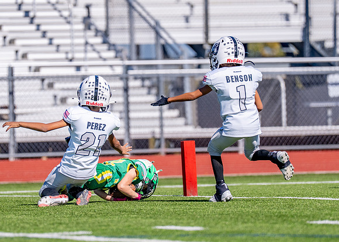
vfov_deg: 3.3
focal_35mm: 431
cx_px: 155
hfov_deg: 4.7
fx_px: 4147
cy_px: 94
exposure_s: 1/8000
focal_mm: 200
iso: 250
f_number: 2.8
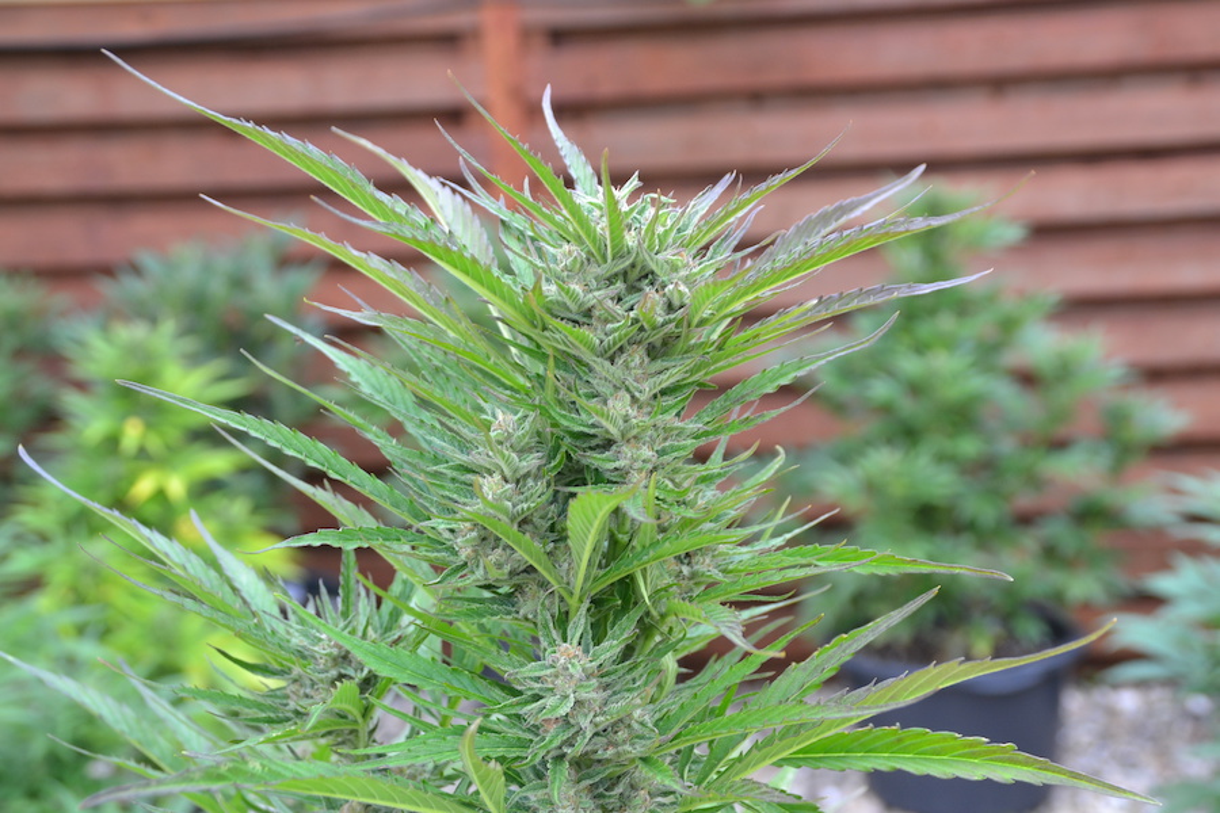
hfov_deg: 35.1
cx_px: 610
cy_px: 406
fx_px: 1932
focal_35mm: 57
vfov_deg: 23.8
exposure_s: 1/60
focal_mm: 38
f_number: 7.1
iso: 400
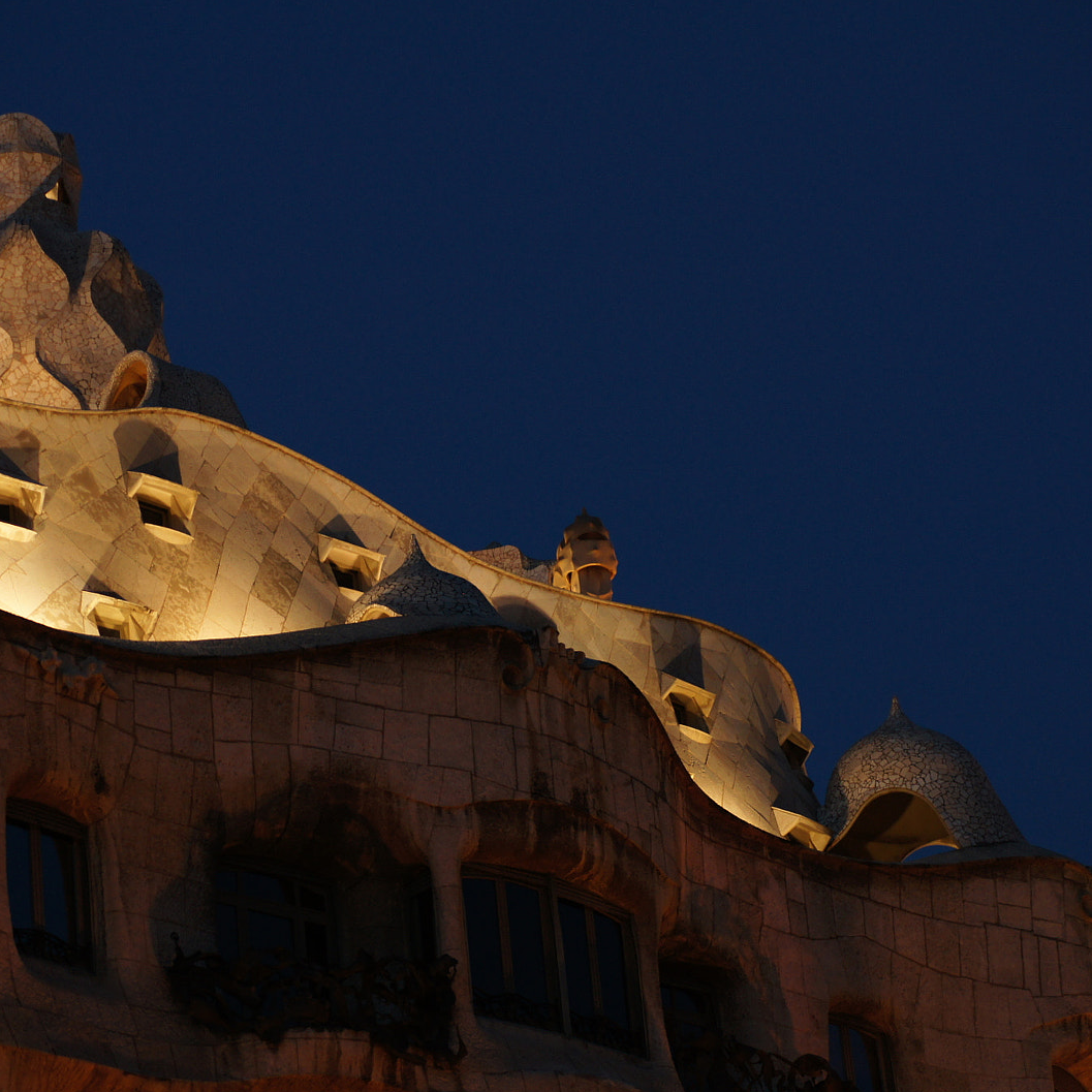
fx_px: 4818
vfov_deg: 12.9
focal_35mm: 135
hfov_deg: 12.9
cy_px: 547
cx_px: 486
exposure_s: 1/15
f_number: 4.5
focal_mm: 70
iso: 400
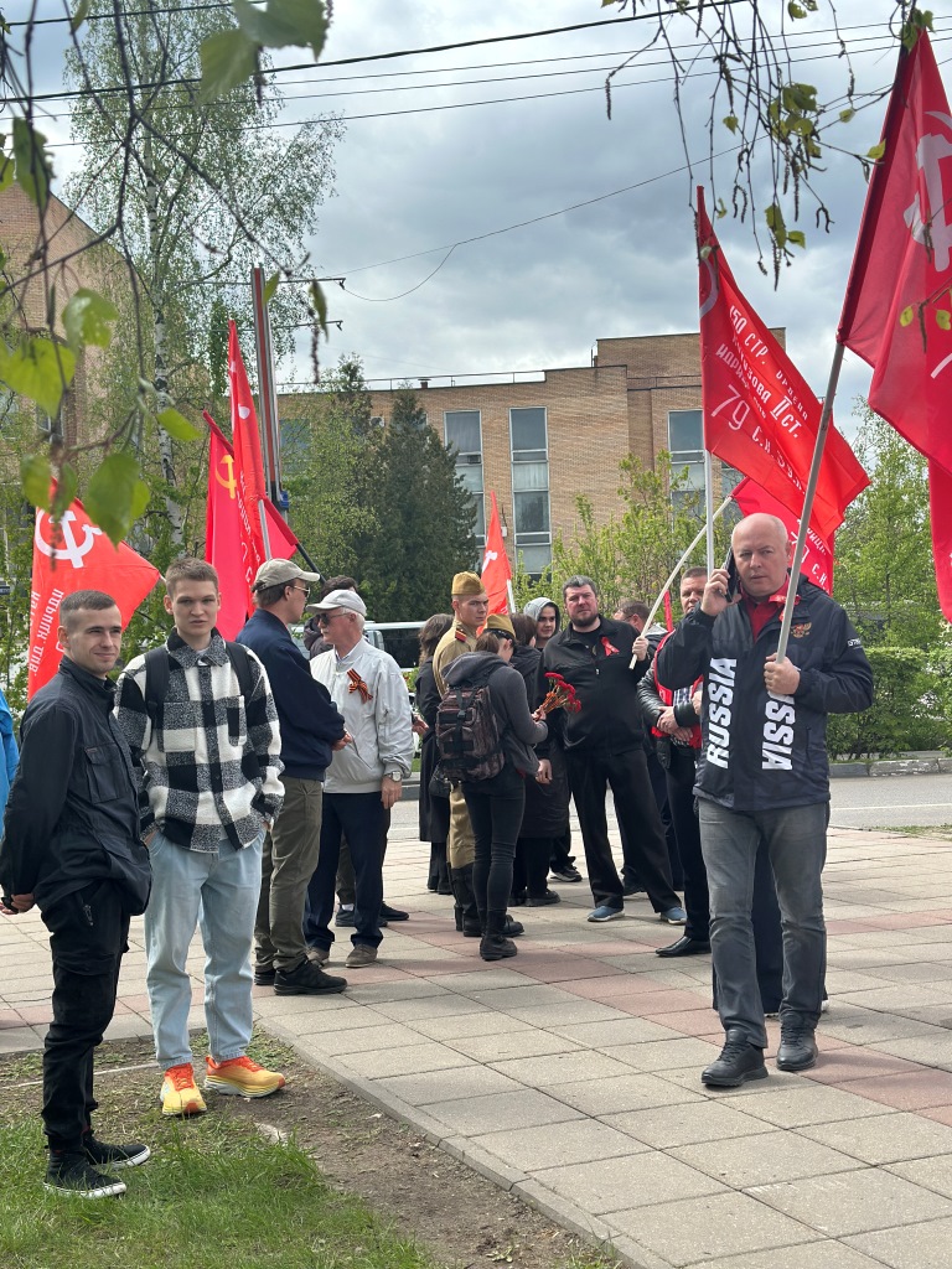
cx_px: 476
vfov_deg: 39.7
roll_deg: +2.1
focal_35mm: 48
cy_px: 634
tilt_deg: +1.7
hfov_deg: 30.3
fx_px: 1760
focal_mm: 6.86
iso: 80
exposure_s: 1/2597
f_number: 1.78
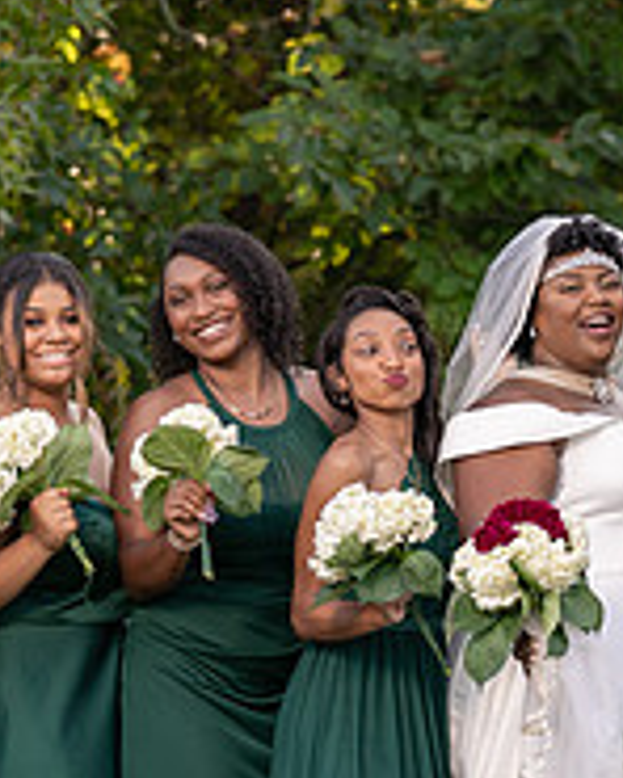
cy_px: 646
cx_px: 659
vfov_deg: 4.3
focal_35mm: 454
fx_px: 10464
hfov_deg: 3.4
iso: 160
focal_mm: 146
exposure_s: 1/200
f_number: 4
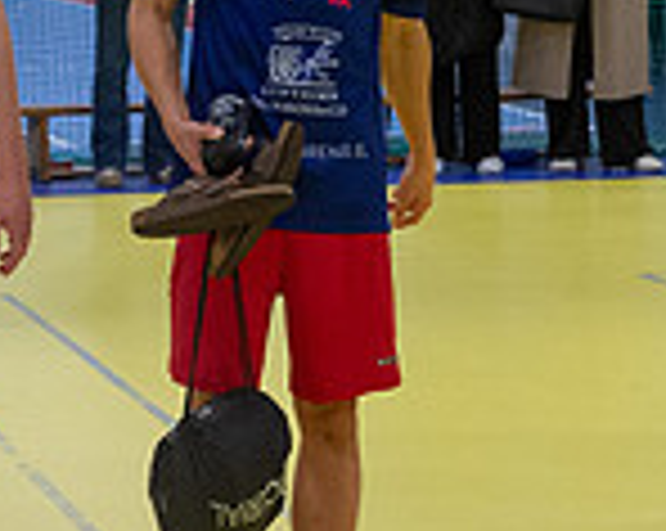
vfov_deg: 8.1
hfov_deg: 9.6
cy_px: 90
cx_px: -526
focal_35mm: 191
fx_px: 3760
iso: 5000
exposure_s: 1/500
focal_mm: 52
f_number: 3.5
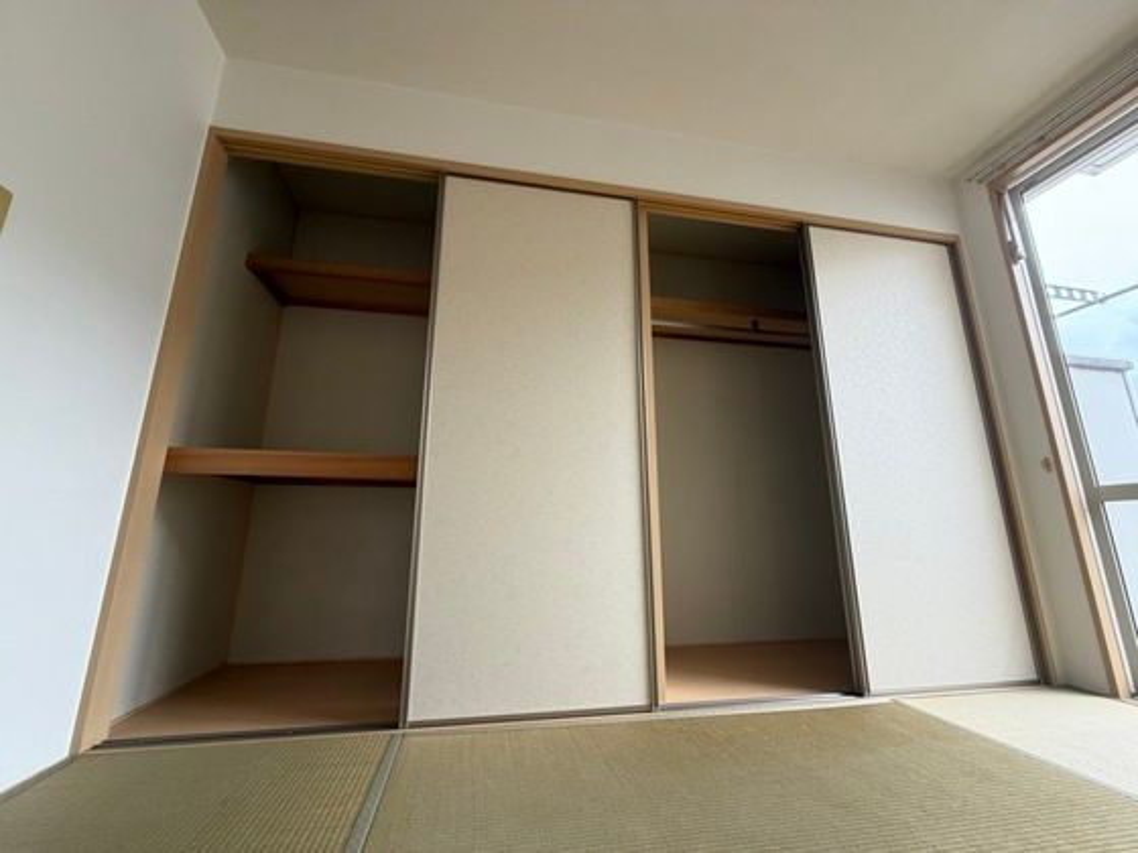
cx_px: 569
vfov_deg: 85.7
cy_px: 426
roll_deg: +0.1
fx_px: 460
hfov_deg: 102.1
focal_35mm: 14
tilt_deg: +14.1
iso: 250
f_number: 2.2
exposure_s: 1/121
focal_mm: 2.22
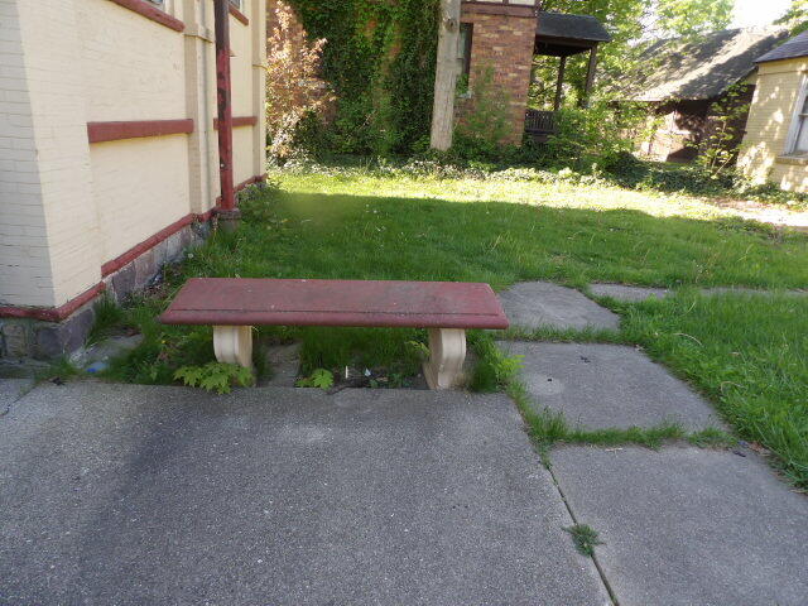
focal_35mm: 24
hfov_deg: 71.6
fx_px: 560
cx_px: 404
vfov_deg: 56.8
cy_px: 303
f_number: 3.2
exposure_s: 1/97
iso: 100
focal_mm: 4.3
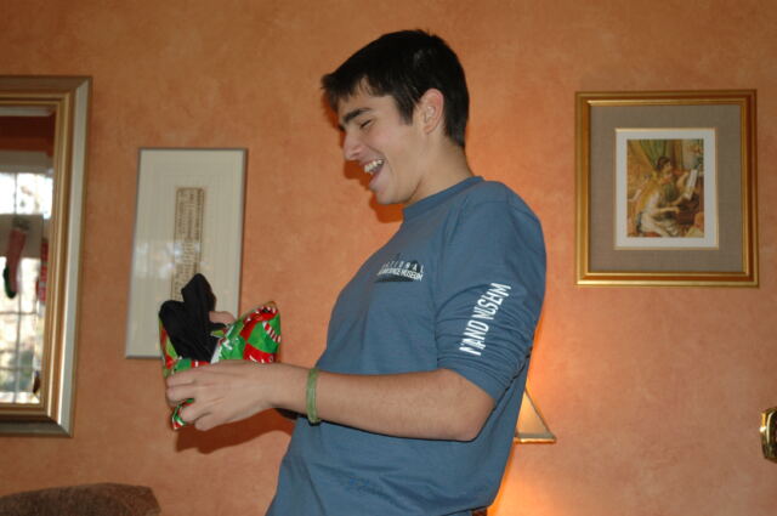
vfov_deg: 23.7
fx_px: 1229
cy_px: 258
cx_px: 388
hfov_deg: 35.1
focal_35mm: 57
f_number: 4.2
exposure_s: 1/60
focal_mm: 38
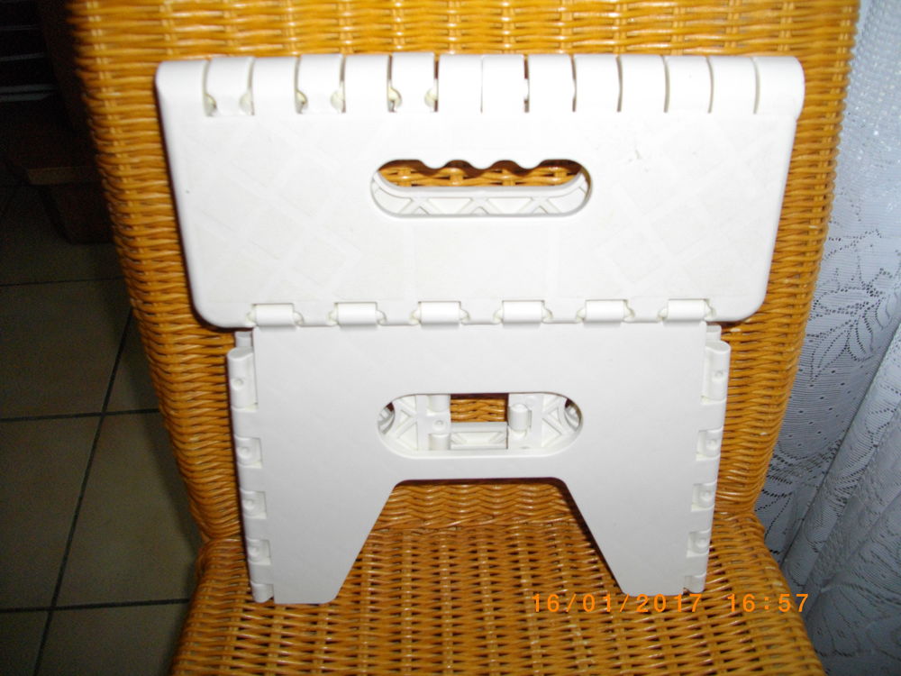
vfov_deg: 44.2
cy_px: 338
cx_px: 450
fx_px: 833
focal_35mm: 32
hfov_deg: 56.8
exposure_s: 1/50
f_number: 2.9
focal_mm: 5.7
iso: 200
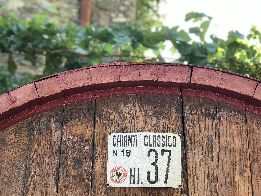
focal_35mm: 57
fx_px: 430
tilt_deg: +24.1
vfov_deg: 25.7
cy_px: 98
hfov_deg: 33.8
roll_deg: -1.4
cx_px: 130
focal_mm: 6.6
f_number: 2.8
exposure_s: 1/50
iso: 20
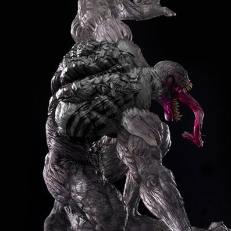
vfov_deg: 10.2
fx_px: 1299
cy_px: 118
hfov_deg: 10.2
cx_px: 127
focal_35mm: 172
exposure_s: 1/125
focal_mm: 100
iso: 200
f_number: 16
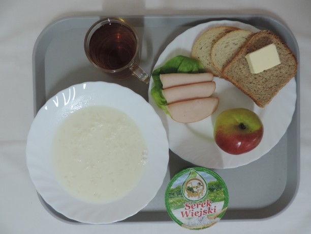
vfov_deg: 56.8
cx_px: 156
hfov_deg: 71.6
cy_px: 117
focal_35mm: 24
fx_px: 216
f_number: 3
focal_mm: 4.3
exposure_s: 1/25
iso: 400
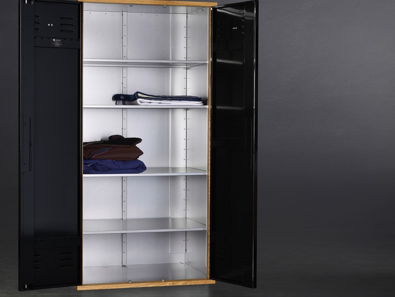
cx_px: 151
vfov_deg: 18.0
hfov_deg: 23.8
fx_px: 936
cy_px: 147
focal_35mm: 82
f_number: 7.1
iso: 200
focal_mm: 67
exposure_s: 1/160
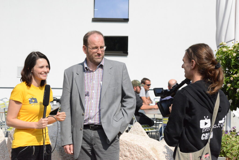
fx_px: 564
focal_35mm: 85
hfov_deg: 23.9
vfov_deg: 16.1
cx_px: 120
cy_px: 80
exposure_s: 1/8000
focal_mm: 85
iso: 6400
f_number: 16
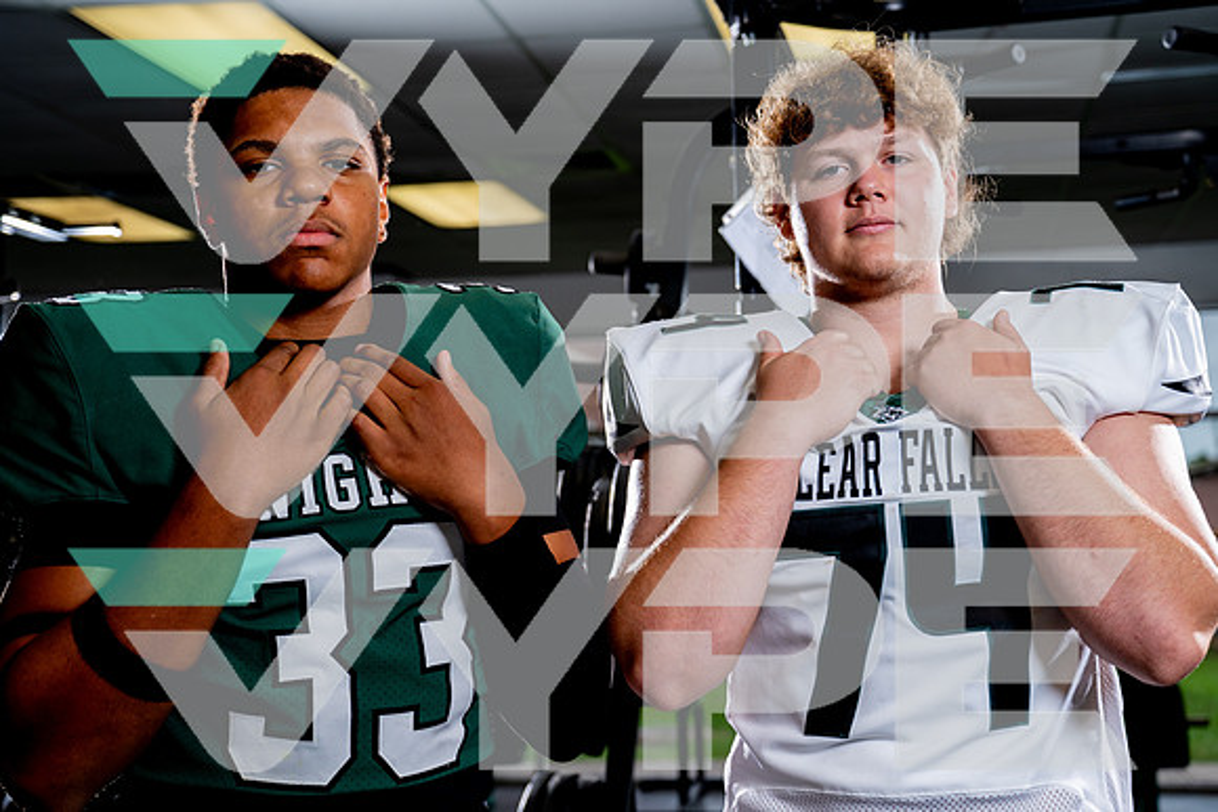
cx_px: 609
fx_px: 1987
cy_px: 406
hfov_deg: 34.1
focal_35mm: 59
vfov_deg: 23.1
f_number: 4
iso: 100
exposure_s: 1/250
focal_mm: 56
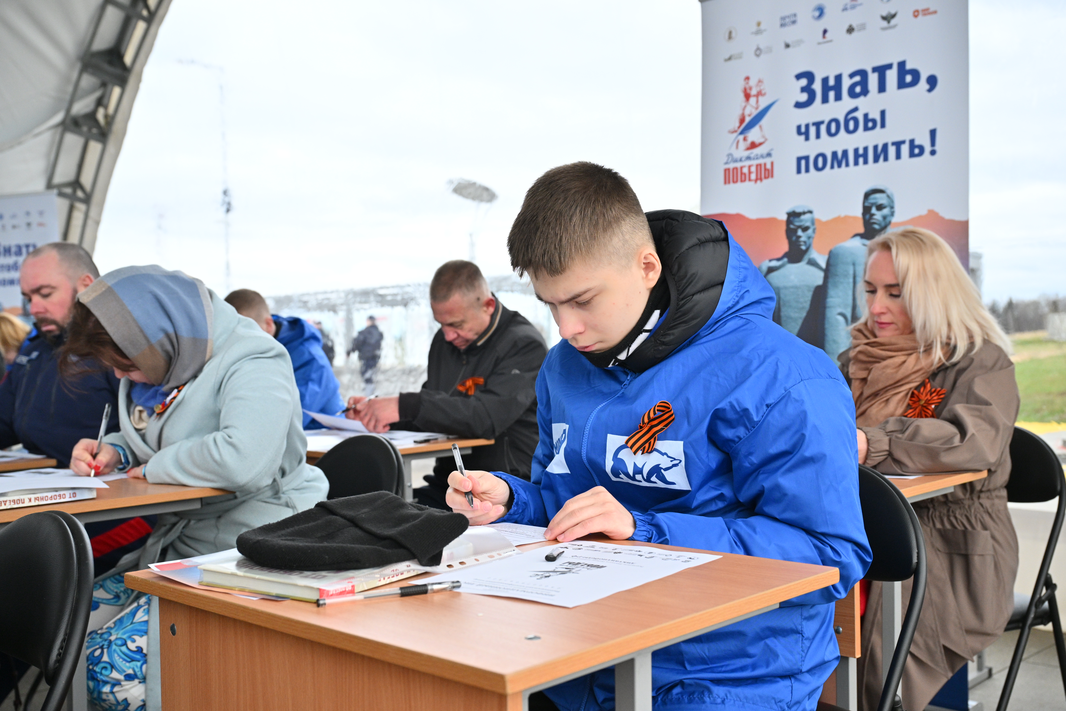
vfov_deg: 35.1
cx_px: 533
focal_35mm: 38
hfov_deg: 50.7
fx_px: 1125
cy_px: 356
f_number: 5.6
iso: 1250
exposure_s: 1/1600
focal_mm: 38
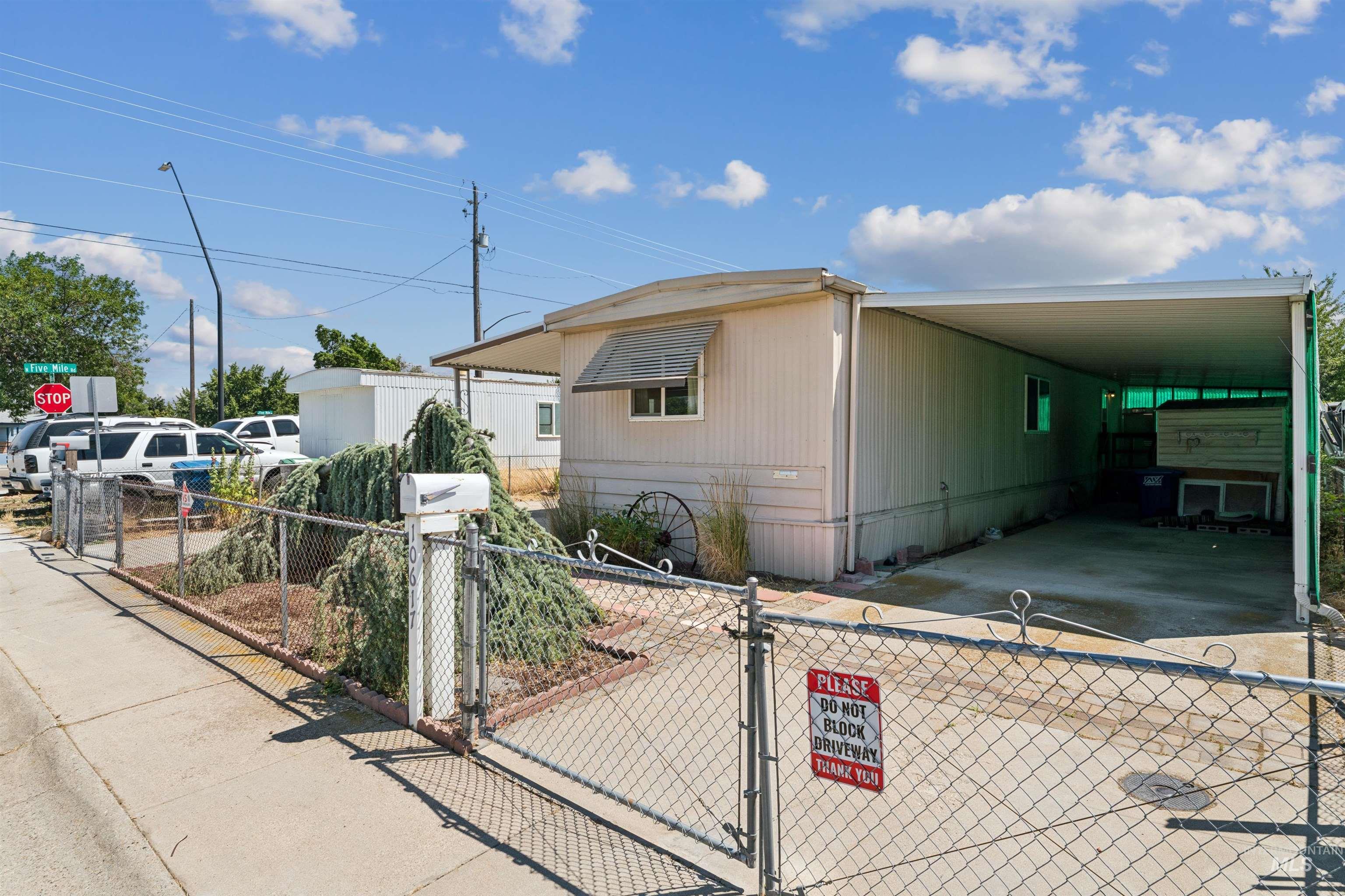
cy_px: 448
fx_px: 710
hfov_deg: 86.9
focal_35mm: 19
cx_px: 672
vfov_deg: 64.6
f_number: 13
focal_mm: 19
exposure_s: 1/250
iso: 400
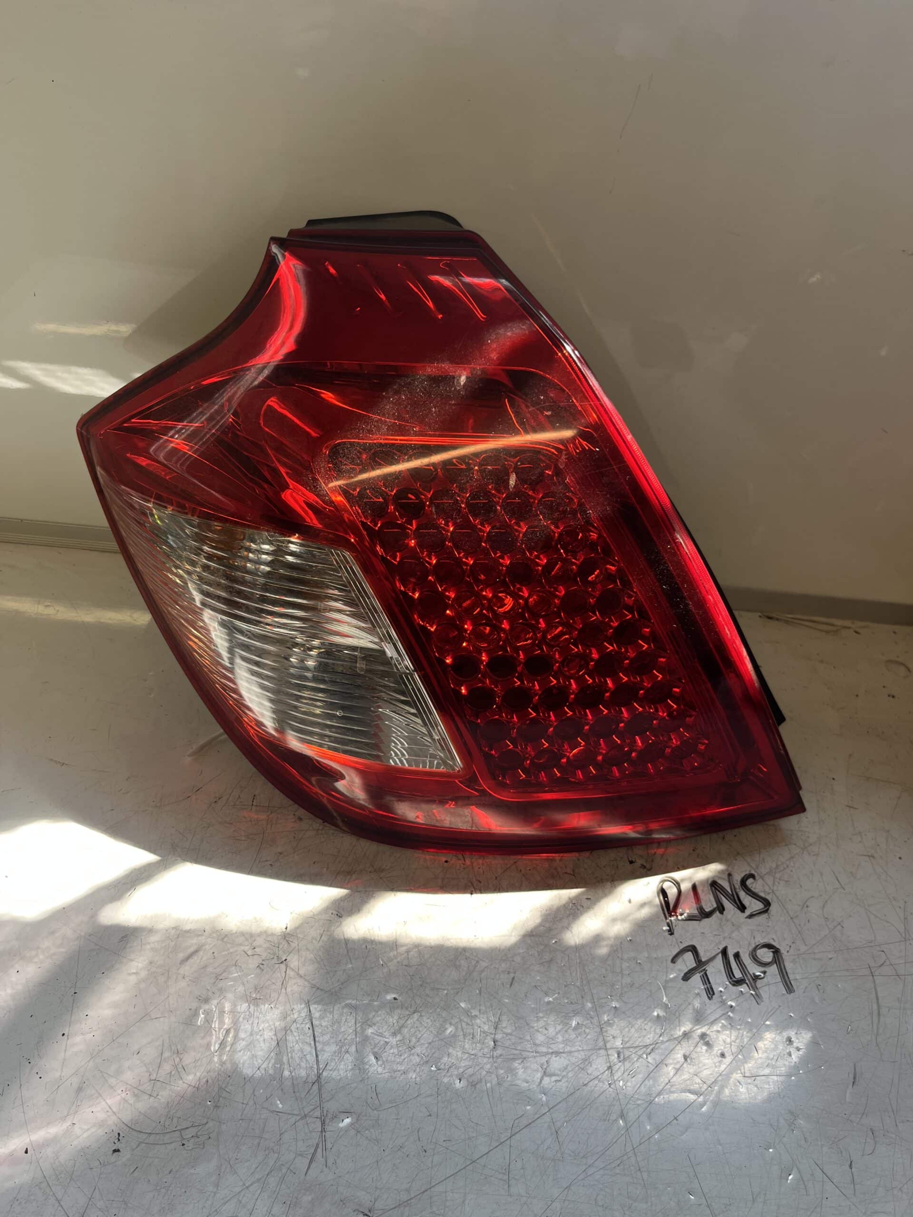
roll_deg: -9.2
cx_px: 456
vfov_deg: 67.3
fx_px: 914
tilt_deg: -38.4
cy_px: 608
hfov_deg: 53.1
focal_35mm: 26
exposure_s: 1/122
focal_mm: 5.1
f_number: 1.6
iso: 50
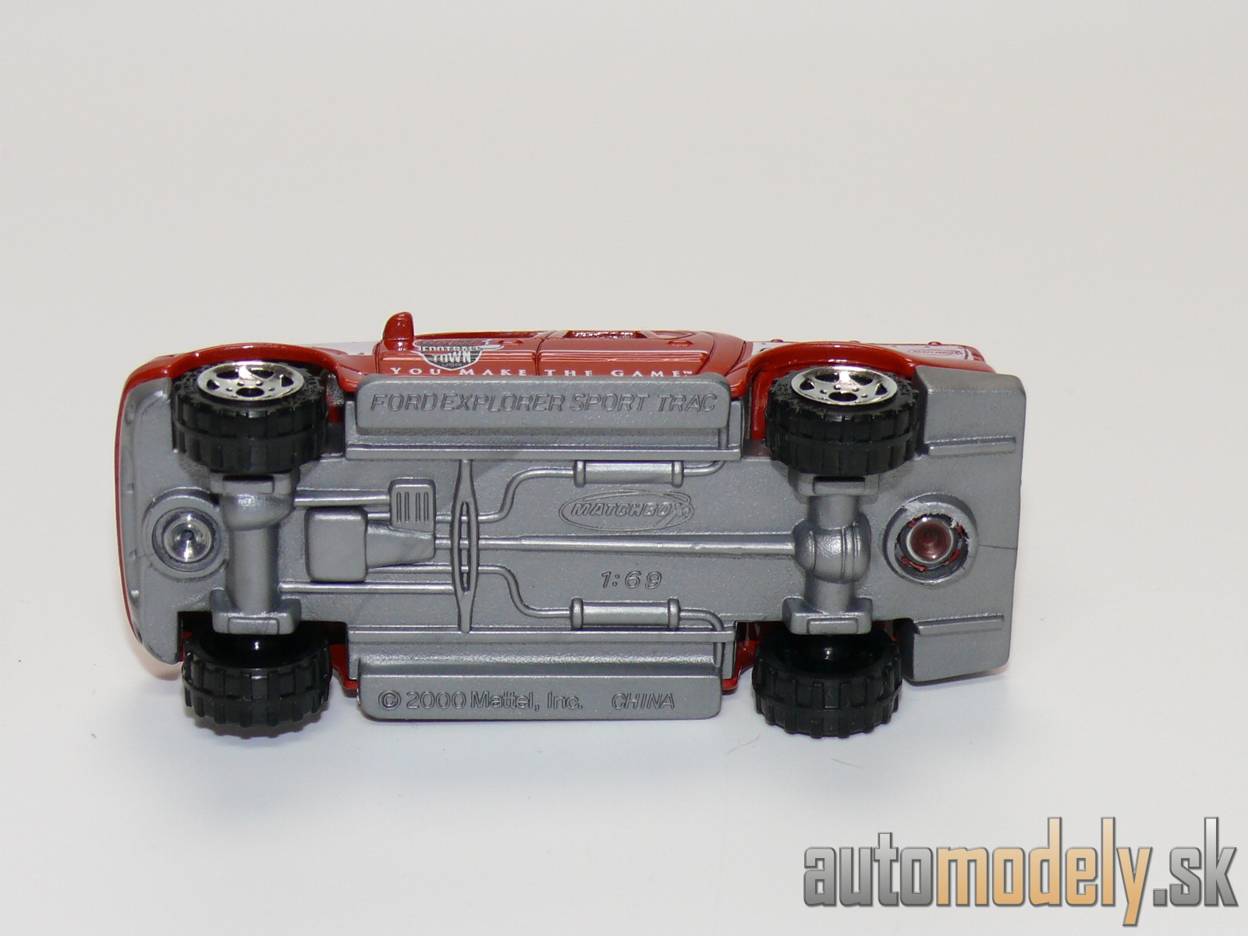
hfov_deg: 20.2
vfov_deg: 15.2
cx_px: 624
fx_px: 3497
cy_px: 468
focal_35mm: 97
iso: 100
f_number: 4
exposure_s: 1/30
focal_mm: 13
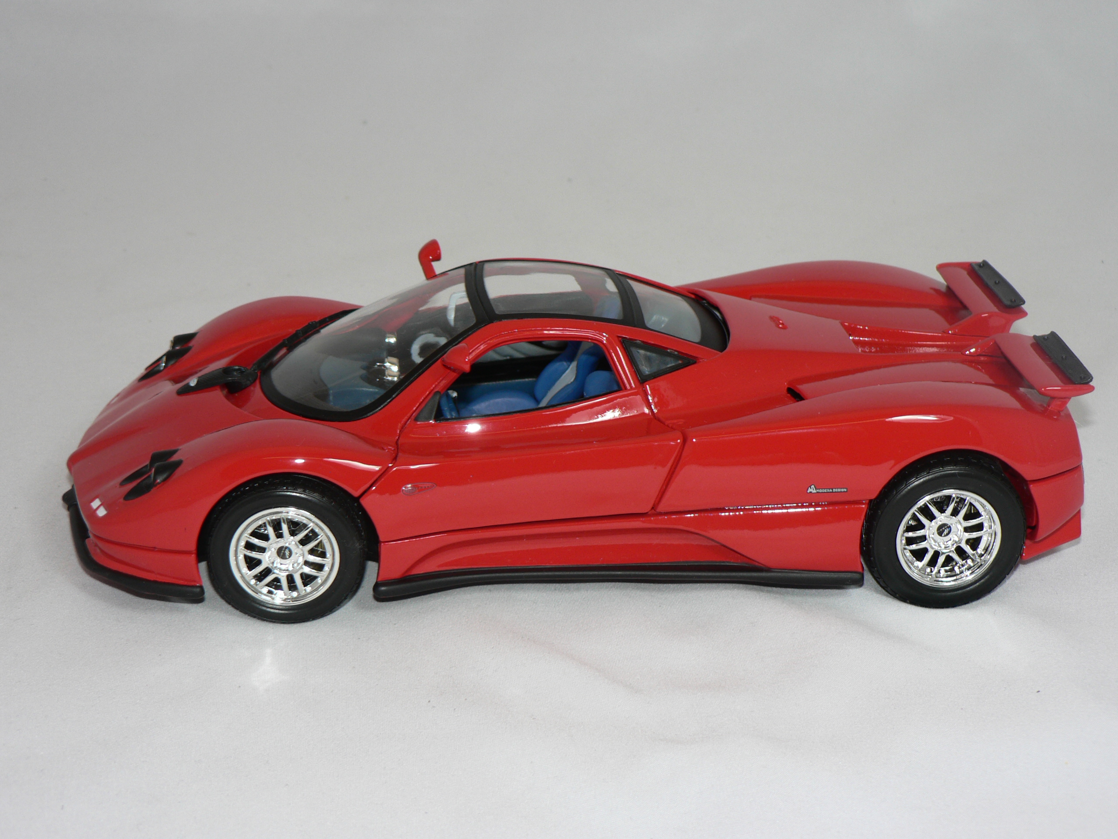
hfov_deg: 28.6
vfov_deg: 21.6
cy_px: 420
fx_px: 2196
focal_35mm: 68
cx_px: 559
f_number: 3.2
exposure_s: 1/60
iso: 80
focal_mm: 11.4
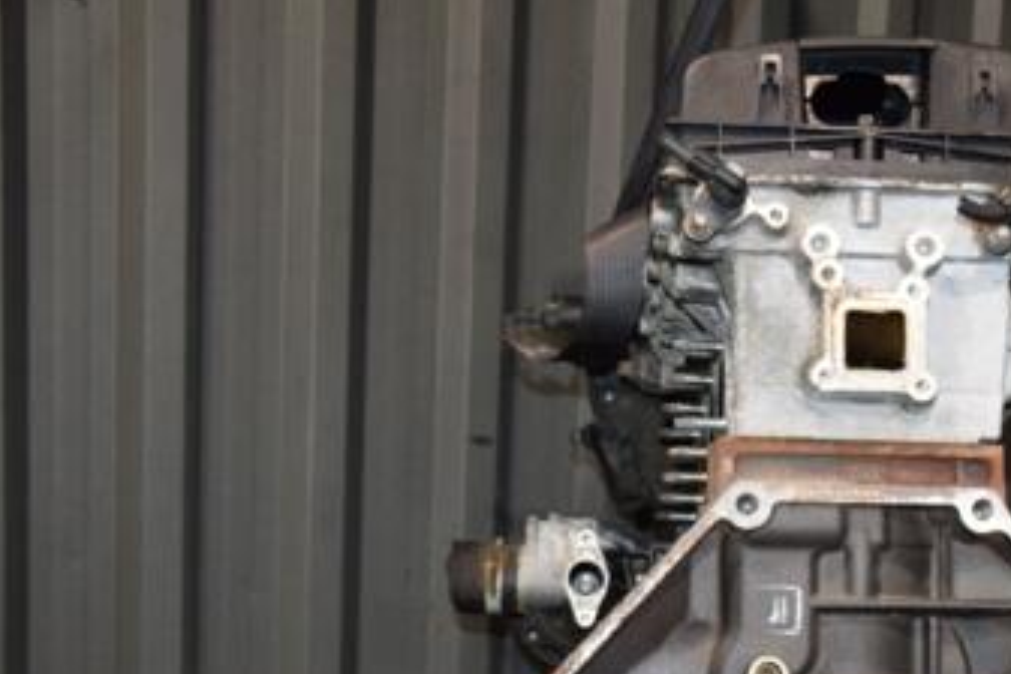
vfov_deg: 20.0
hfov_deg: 29.7
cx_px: 749
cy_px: 593
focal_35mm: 67
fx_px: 1878
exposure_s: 1/60
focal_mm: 25
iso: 800
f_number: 5
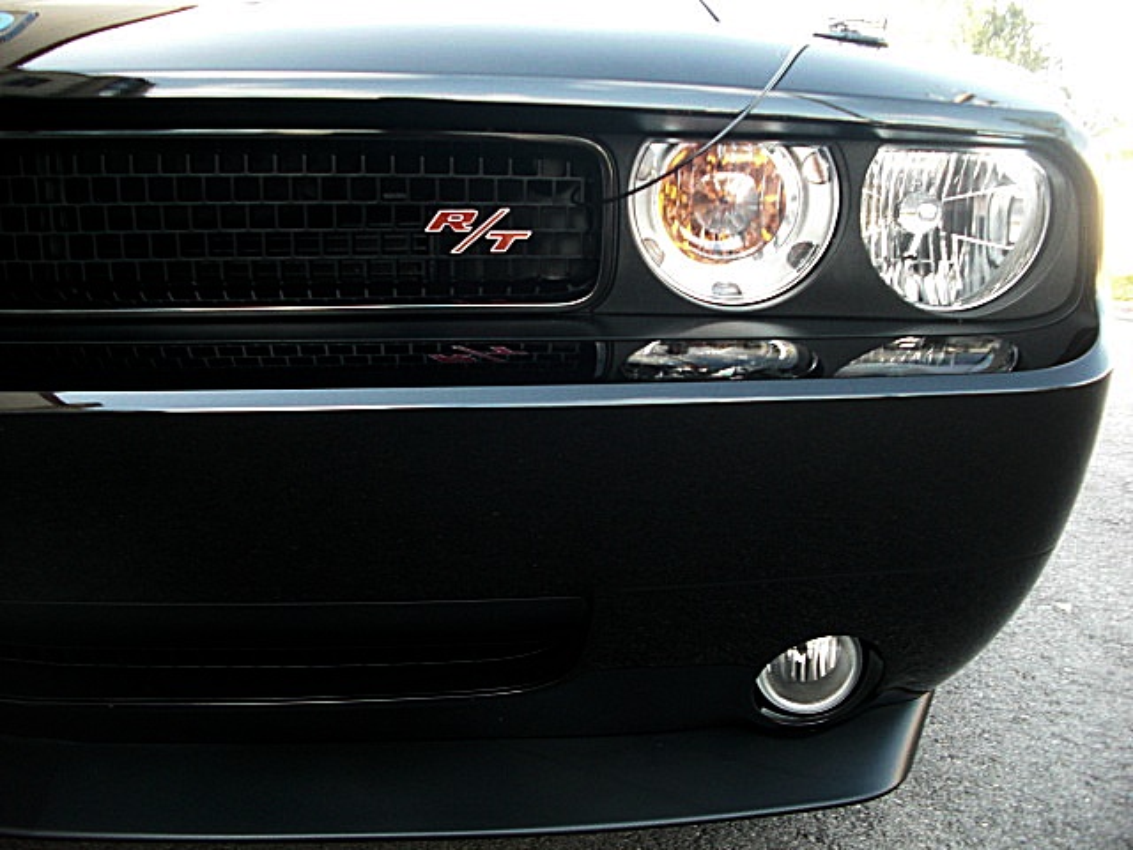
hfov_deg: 51.4
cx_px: 566
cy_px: 425
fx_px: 1178
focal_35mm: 36
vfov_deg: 39.7
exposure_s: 1/100
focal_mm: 6.3
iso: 200
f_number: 2.8
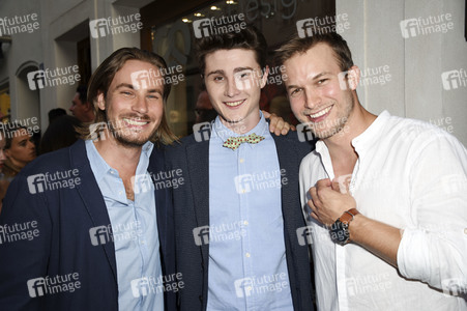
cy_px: 156
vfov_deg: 34.2
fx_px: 506
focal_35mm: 39
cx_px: 234
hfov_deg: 49.6
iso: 100
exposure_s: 1/160
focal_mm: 26
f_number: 3.8
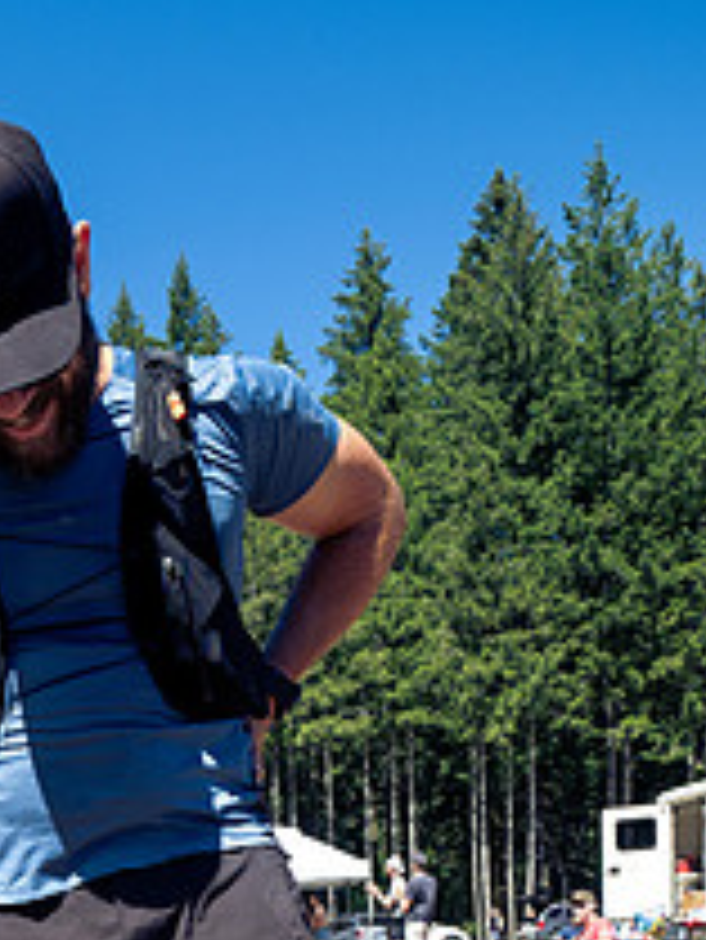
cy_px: 994
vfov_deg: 37.7
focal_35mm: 43
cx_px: 20
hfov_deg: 31.4
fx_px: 1168
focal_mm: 10
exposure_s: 1/800
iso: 160
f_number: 4
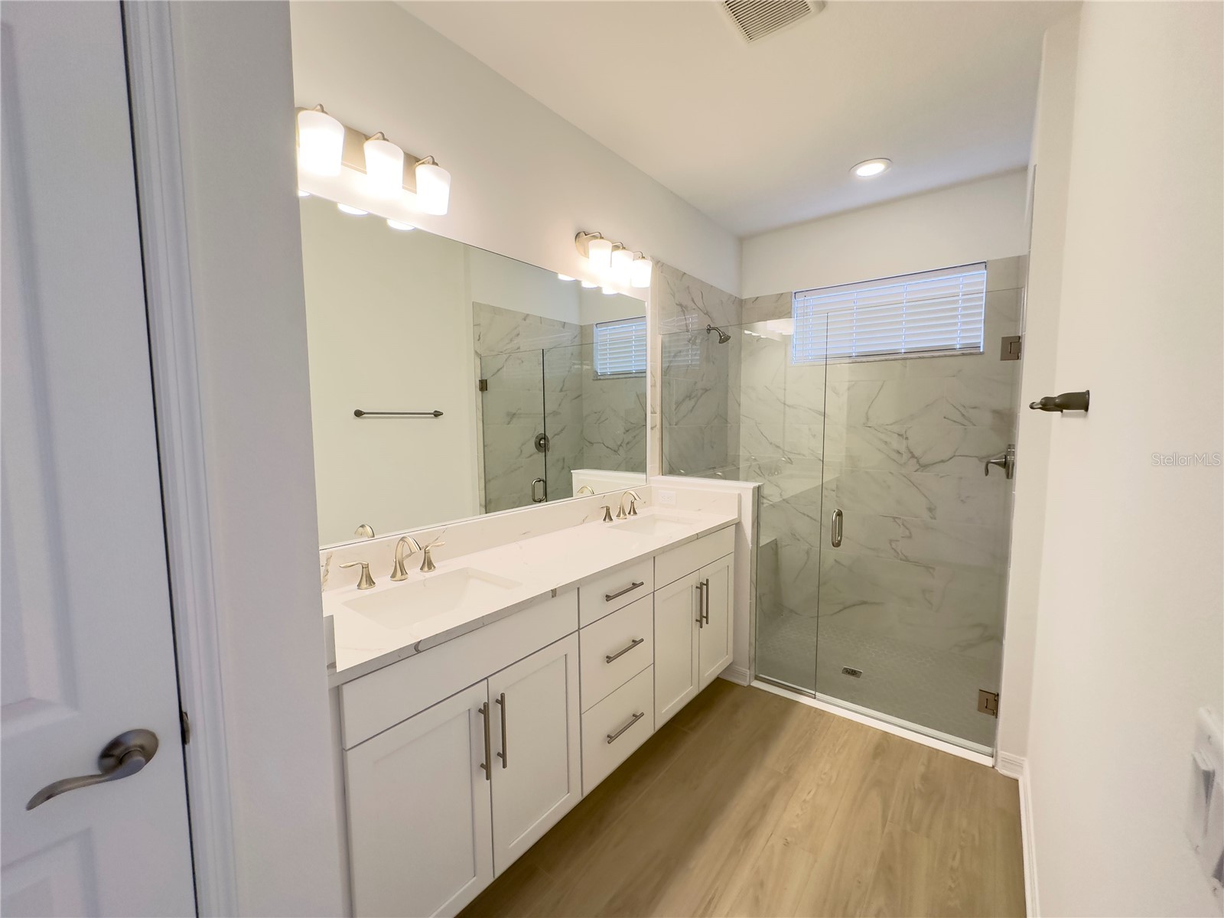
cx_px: 612
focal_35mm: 14
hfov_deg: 102.1
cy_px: 459
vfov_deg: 85.7
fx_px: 495
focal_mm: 2.22
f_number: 2.2
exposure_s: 1/120
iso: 200
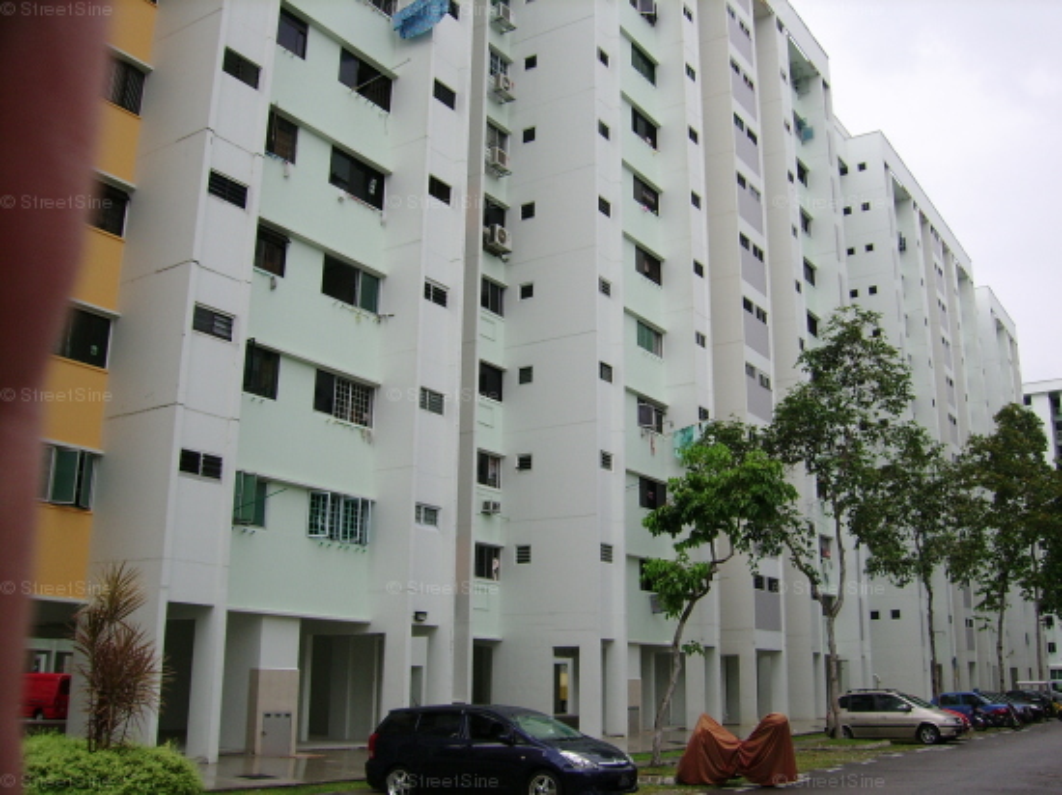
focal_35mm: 35
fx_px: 1073
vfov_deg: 40.7
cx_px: 531
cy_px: 398
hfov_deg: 52.6
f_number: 5.8
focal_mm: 5.95
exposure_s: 1/192
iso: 50
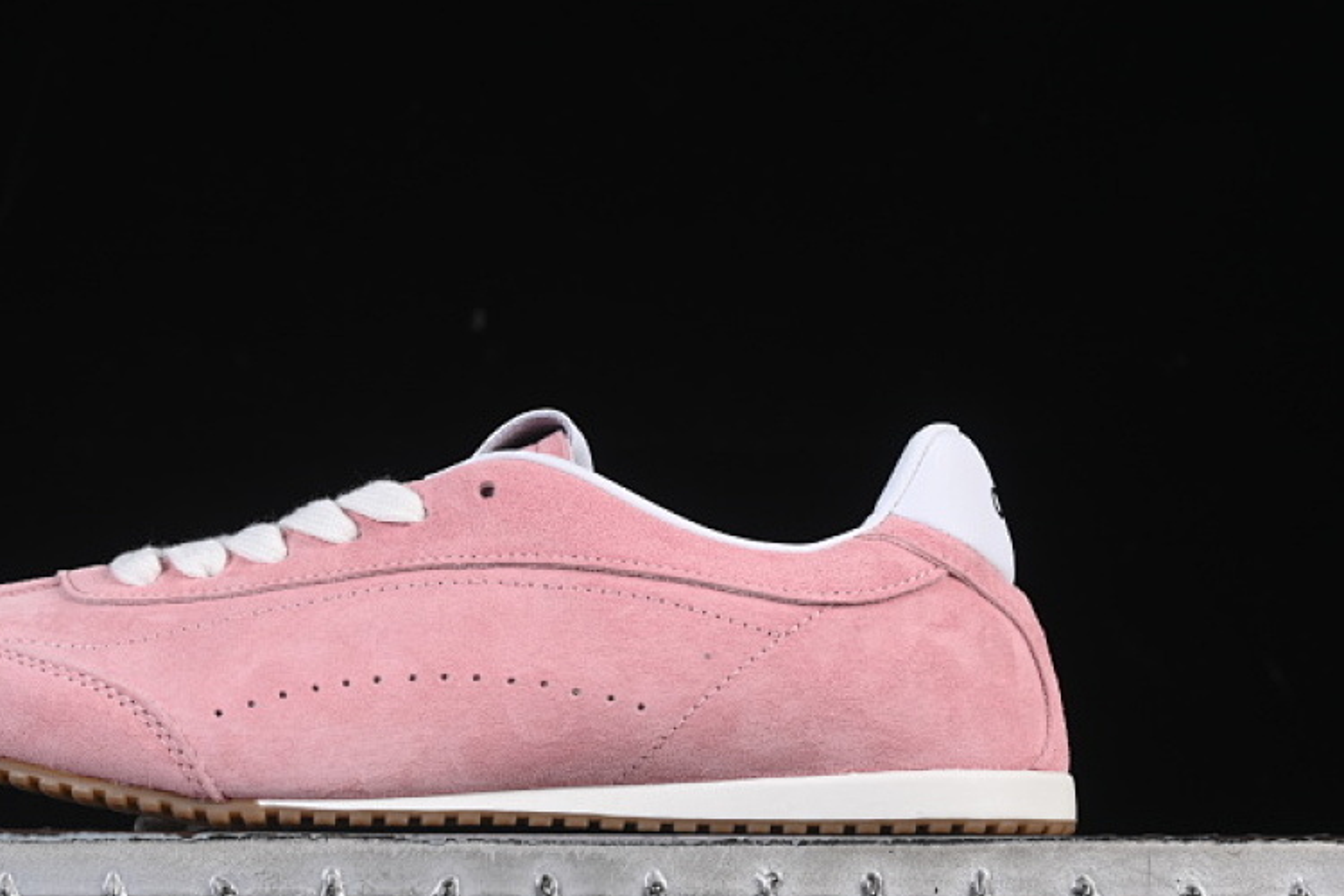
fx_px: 4032
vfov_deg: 12.7
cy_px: 435
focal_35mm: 108
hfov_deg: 18.9
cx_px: 480
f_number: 8
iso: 160
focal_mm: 50
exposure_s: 1/80
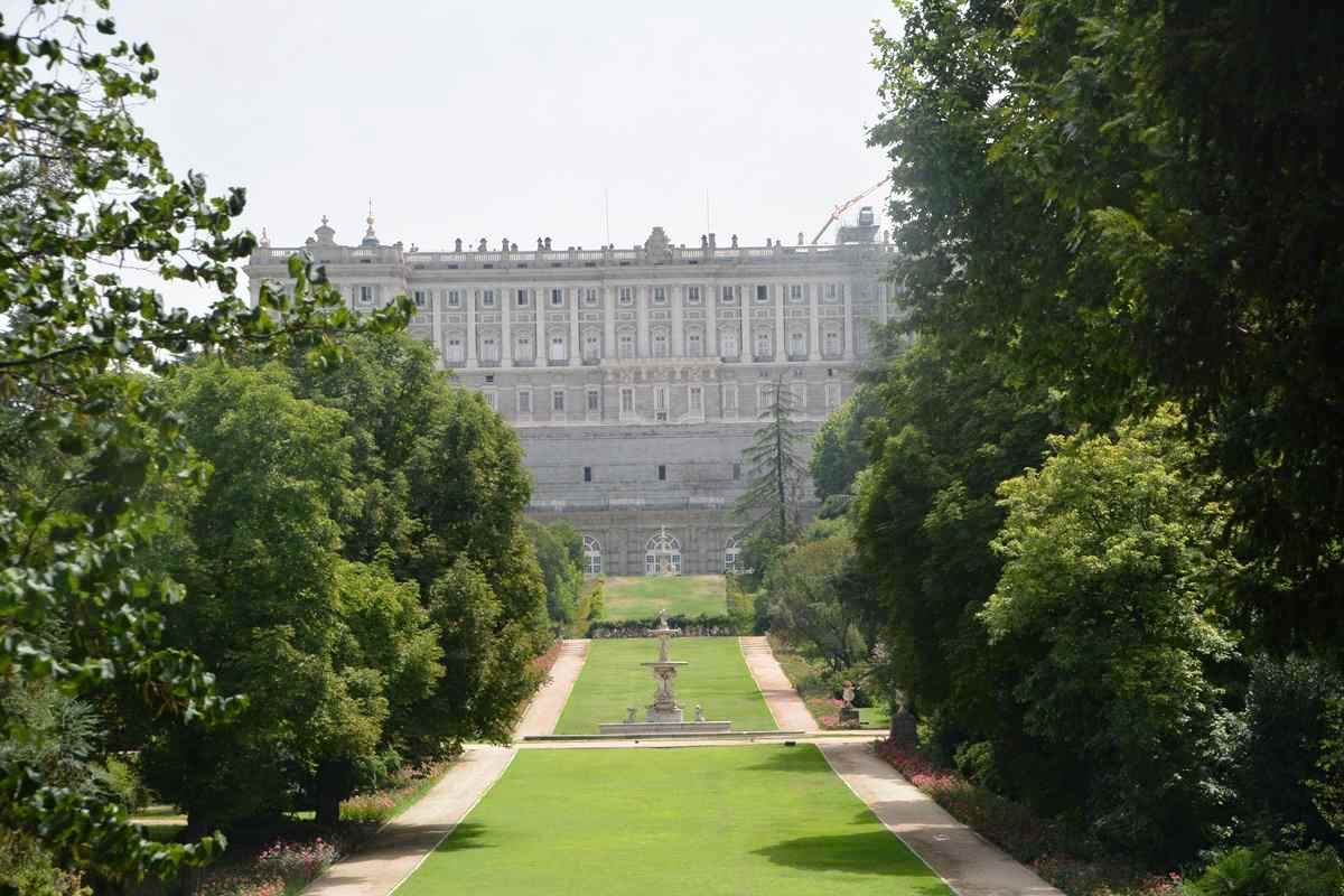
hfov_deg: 29.2
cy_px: 448
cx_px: 672
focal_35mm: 69
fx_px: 2576
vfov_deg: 19.7
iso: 100
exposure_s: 1/200
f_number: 9
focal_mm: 46
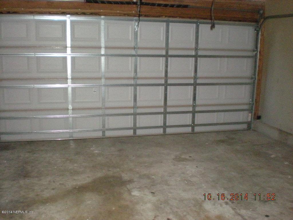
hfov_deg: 49.0
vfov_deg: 37.7
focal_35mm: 38
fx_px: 322
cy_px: 110
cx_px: 146
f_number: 3.1
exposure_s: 1/60
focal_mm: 6.3
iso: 800
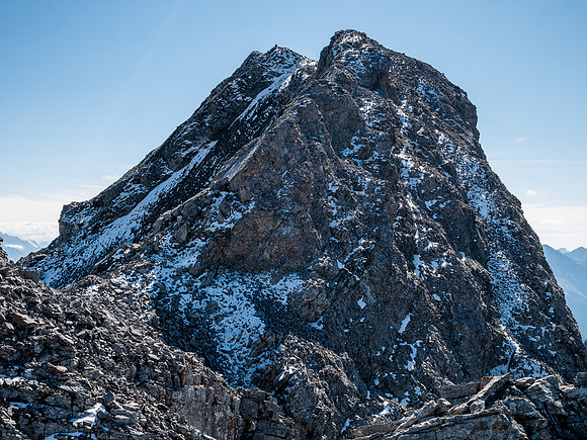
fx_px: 916
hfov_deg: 35.5
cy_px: 220
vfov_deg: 27.0
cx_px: 294
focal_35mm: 54
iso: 200
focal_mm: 27
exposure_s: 1/320
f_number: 8
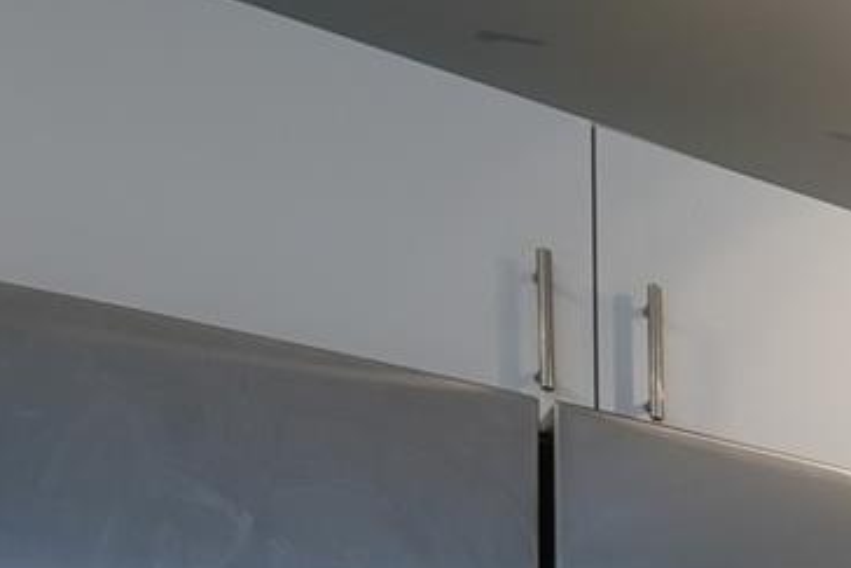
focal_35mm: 66
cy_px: 1017
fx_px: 1561
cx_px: 1641
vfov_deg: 17.0
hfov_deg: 19.6
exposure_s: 1/6
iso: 400
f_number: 8
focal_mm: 15
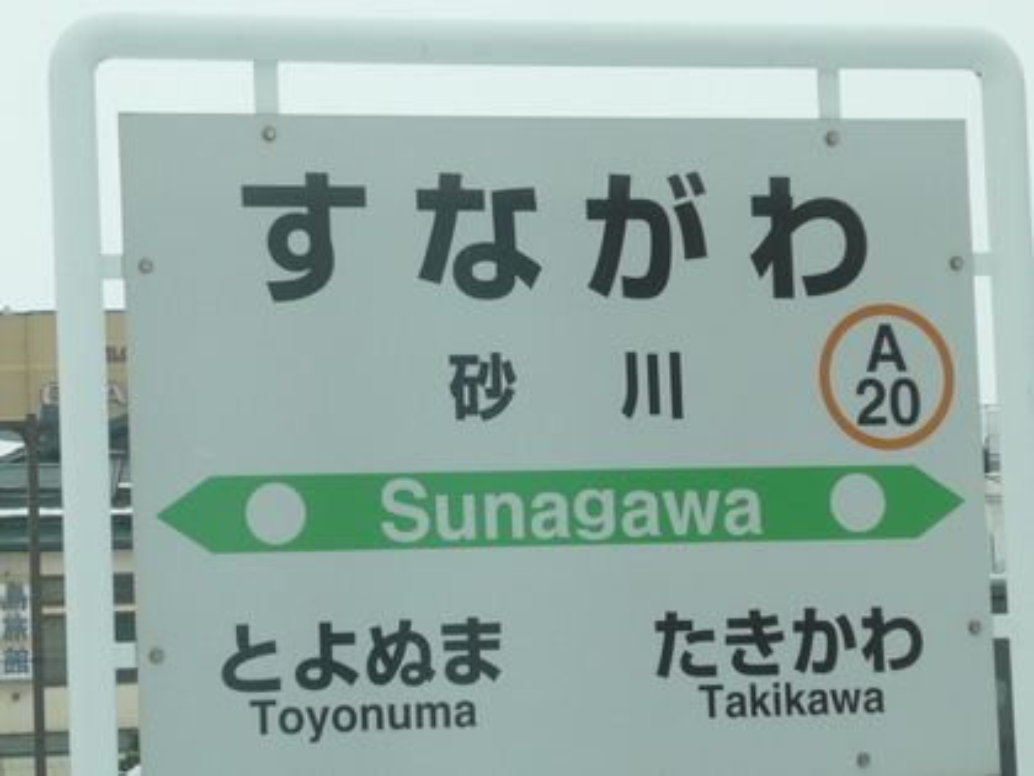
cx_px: 517
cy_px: 388
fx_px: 3913
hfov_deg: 15.1
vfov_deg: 11.3
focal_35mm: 131
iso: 100
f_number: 4.4
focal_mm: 13.6
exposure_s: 1/250
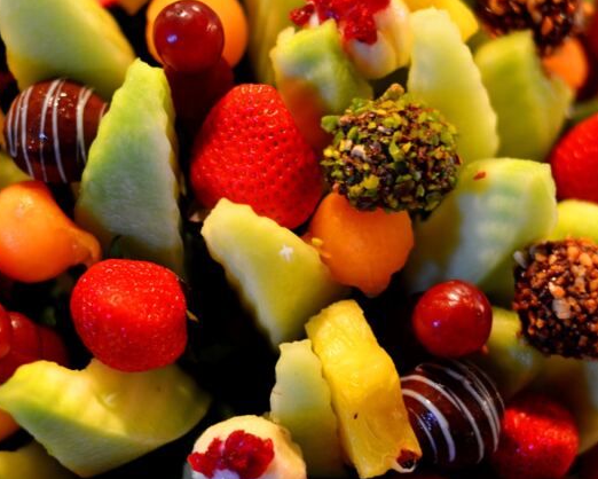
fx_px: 1523
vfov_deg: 17.9
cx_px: 276
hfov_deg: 22.2
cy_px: 240
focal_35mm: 86
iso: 400
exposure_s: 1/20
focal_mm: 50
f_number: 2.2
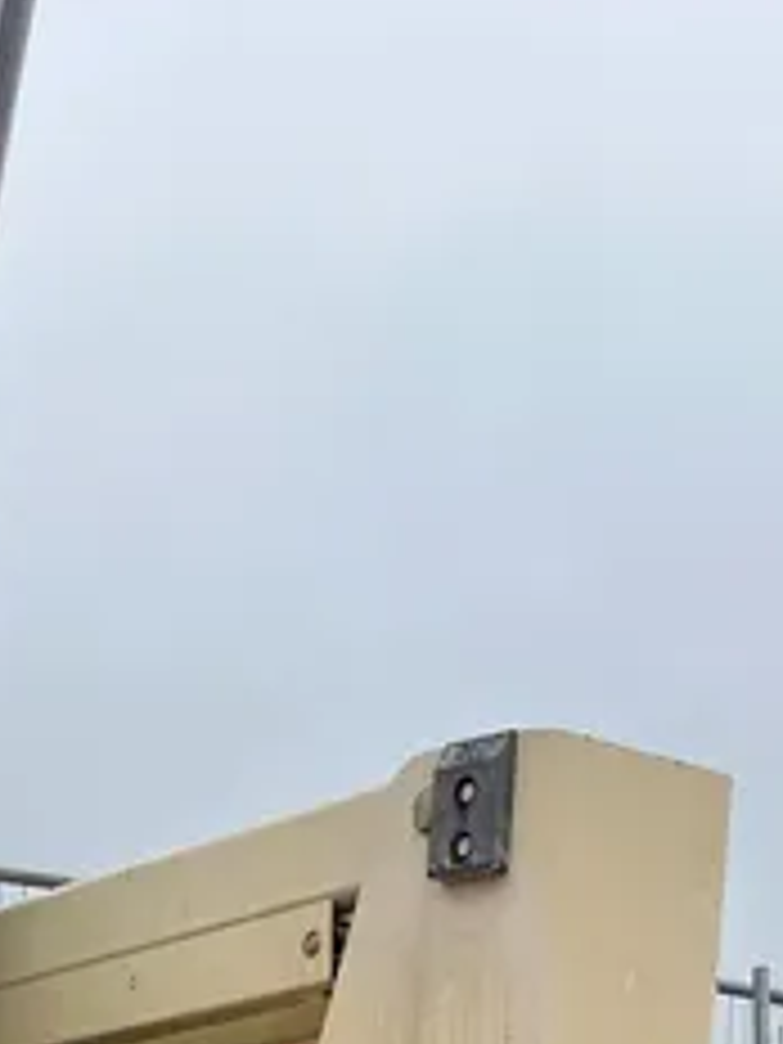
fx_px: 2473
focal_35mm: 82
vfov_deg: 20.1
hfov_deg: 17.6
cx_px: 40
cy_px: 1631
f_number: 1.6
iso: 50
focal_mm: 5.1
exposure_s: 1/483
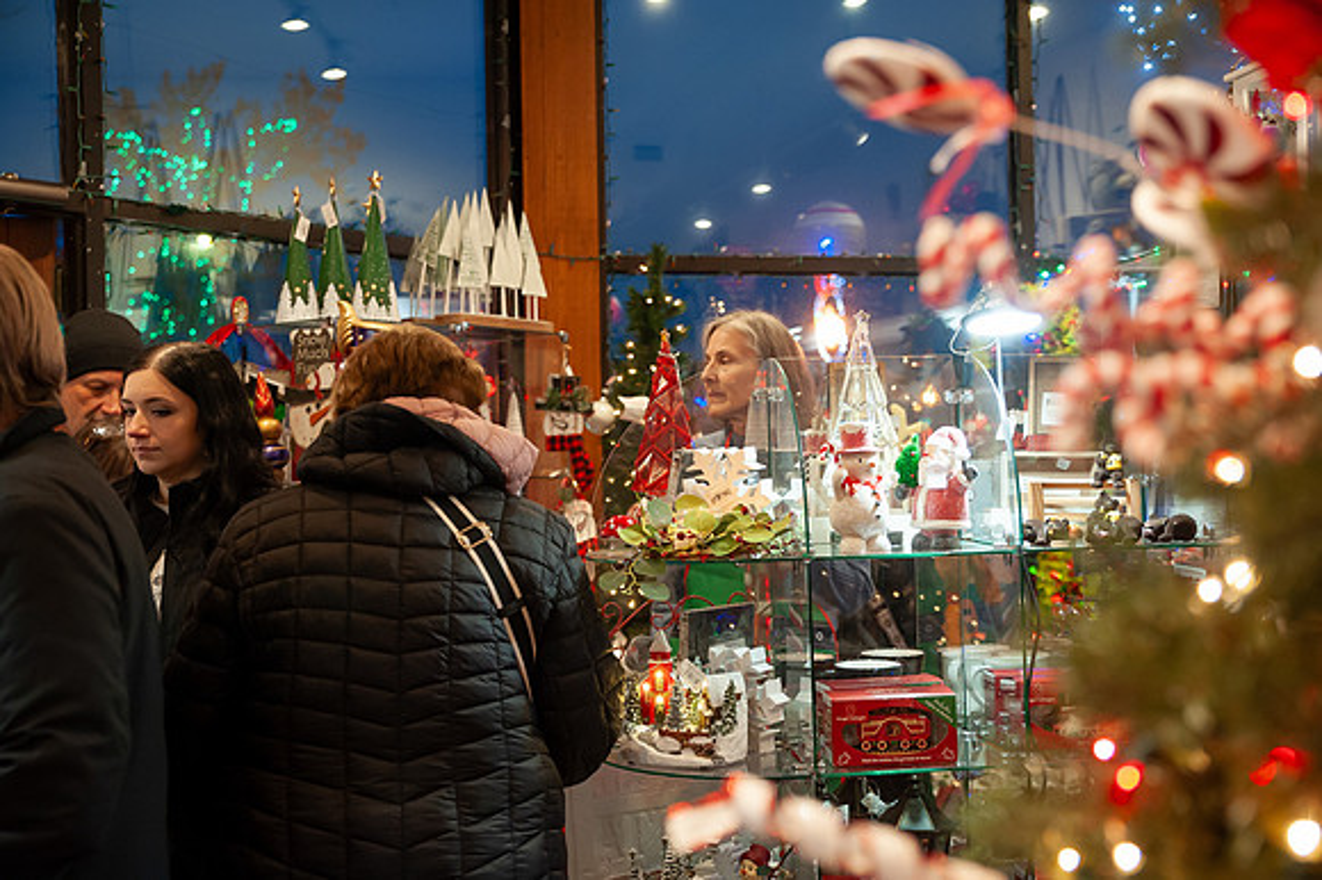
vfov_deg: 30.8
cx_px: 661
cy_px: 440
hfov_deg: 44.9
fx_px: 1599
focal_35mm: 44
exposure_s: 1/125
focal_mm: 42
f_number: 3.5
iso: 1600
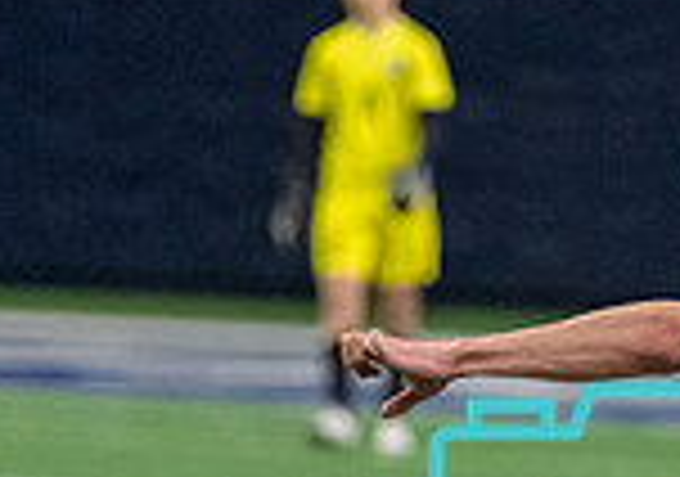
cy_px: 603
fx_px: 12922
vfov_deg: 2.1
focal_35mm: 673
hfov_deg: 3.0
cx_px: 646
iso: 5000
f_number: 3.2
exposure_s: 1/1250
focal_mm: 139
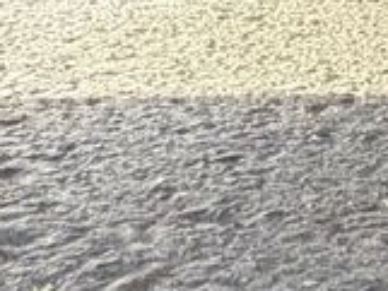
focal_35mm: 111
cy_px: -390
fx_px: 1245
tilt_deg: +12.2
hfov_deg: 16.6
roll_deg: +0.5
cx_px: 530
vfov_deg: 11.3
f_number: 2.2
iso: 200
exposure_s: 1/121
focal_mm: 2.22
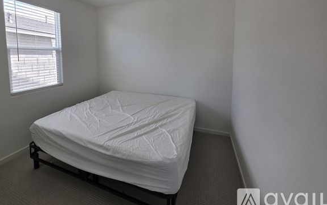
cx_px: 139
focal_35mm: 16
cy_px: 69
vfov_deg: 69.3
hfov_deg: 97.1
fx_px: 143
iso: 64
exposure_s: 1/120
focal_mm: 2.2
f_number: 1.9
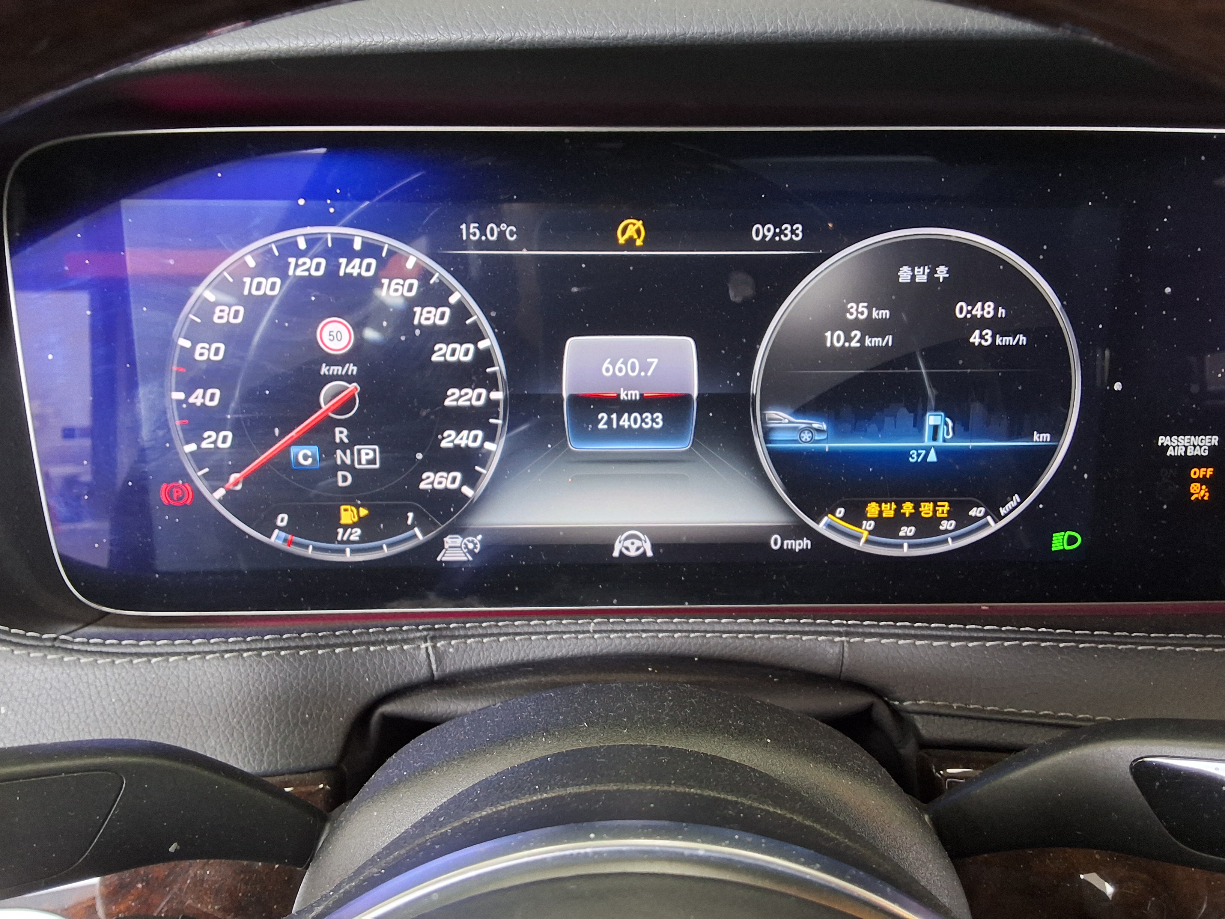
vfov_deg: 49.7
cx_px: 612
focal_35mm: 28
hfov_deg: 63.4
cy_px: 460
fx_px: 991
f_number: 1.9
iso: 200
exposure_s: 1/24
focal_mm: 2.91
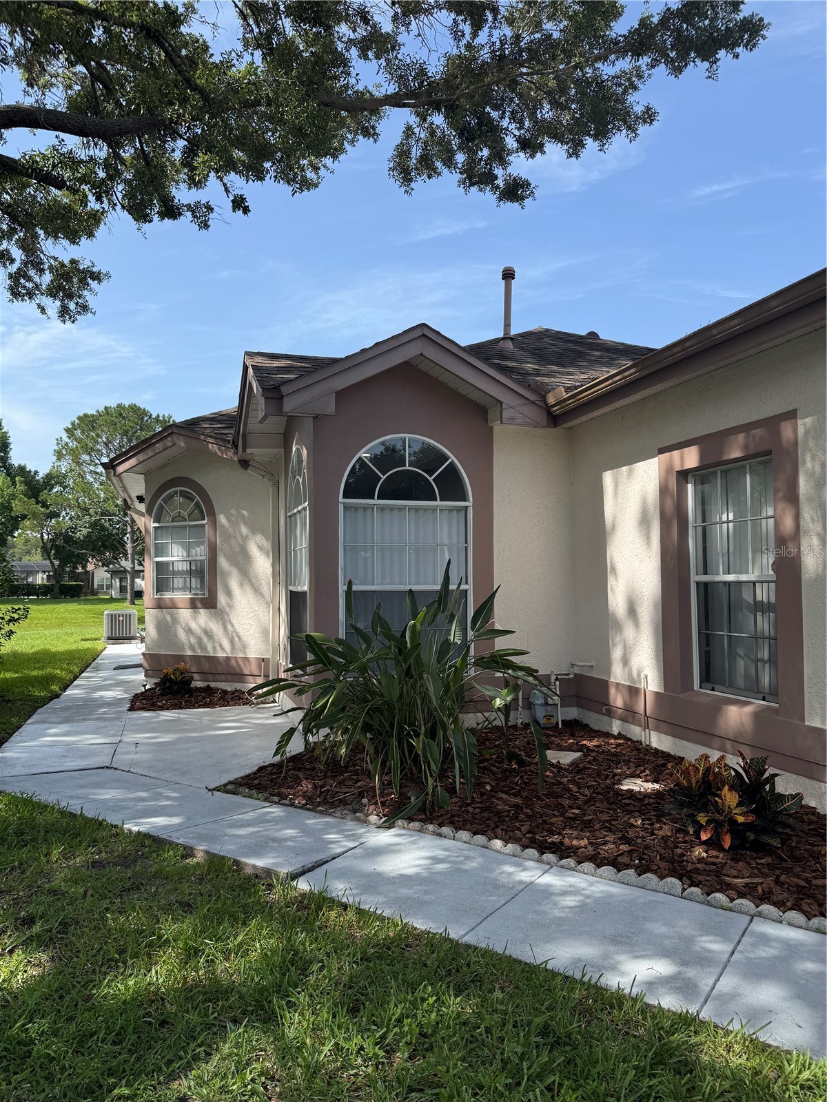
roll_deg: +0.4
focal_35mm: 24
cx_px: 414
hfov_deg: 56.8
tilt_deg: +0.7
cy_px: 551
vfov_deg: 71.6
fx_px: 765
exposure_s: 1/2415
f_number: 1.78
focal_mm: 6.76
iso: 80
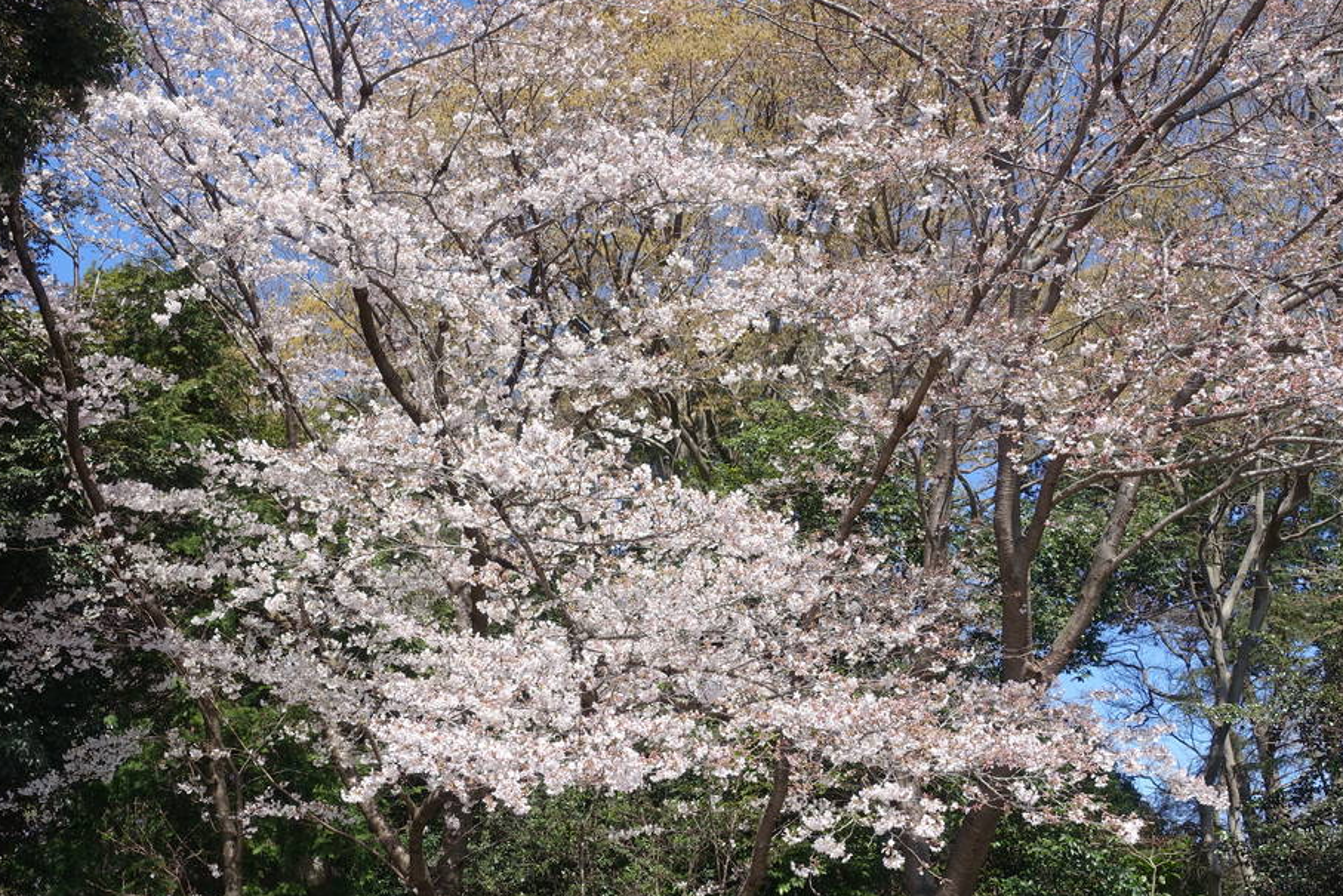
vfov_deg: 32.6
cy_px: 464
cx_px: 580
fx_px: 1530
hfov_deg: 47.3
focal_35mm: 41
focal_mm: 11.33
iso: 125
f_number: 5.6
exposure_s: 1/400
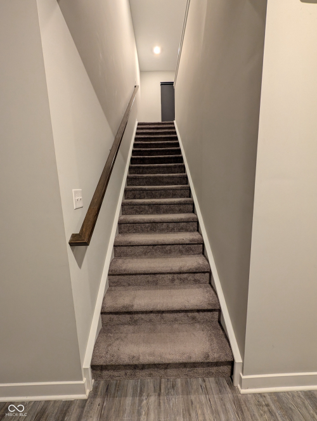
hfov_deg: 94.6
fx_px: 146
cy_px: 210
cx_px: 158
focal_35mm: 12
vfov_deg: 110.5
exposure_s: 1/40
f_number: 1.7
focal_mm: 2.02
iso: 167
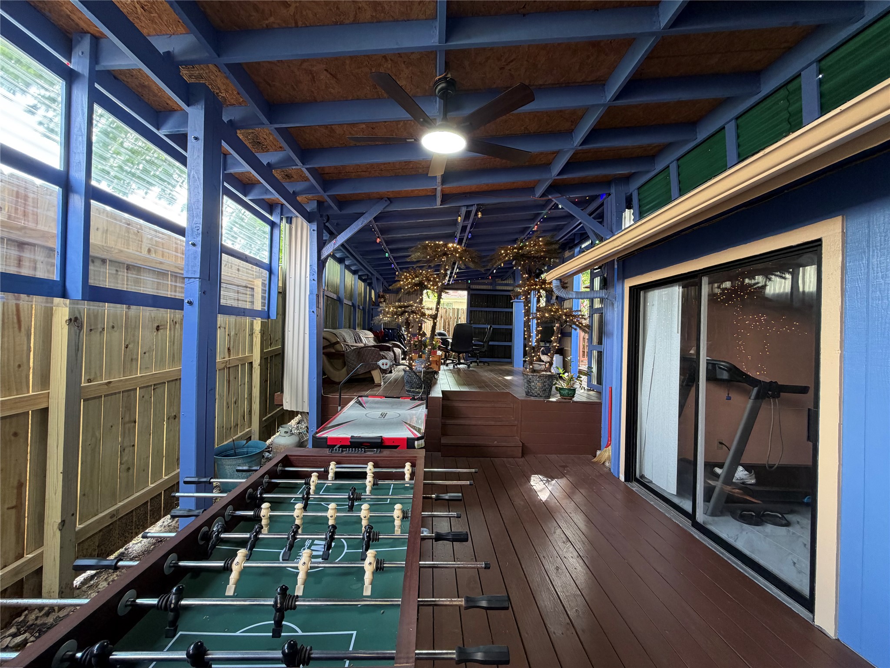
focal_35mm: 14
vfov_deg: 85.7
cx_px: 445
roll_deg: -1.7
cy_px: 334
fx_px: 360
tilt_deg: +0.4
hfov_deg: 102.1
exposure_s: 1/60
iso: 200
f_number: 2.2
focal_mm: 2.22
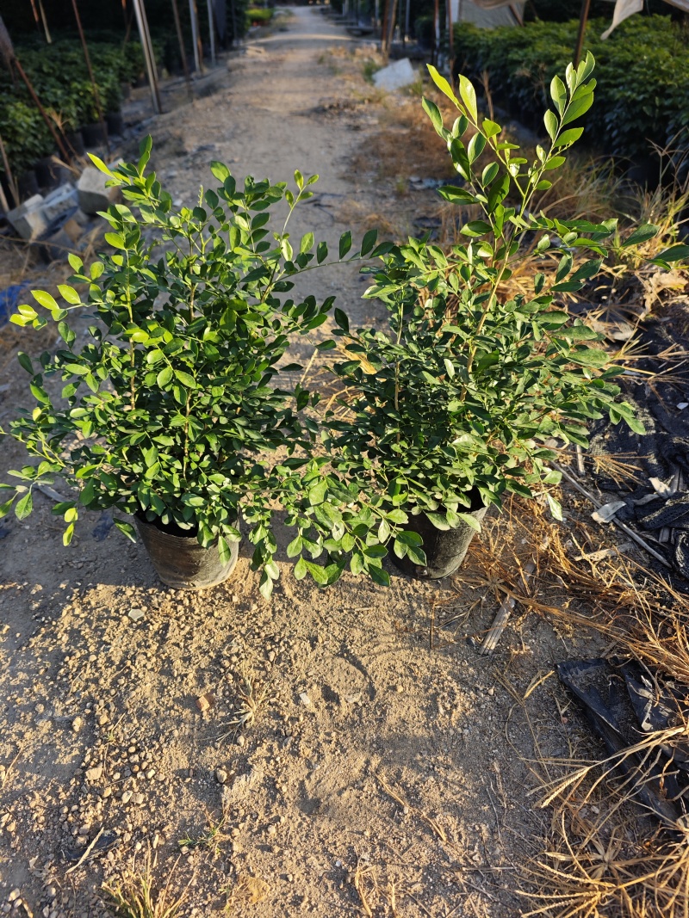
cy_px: 459
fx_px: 611
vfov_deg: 73.9
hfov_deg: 58.9
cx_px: 344
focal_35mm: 23
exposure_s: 1/731
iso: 50
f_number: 1.6
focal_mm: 6.55
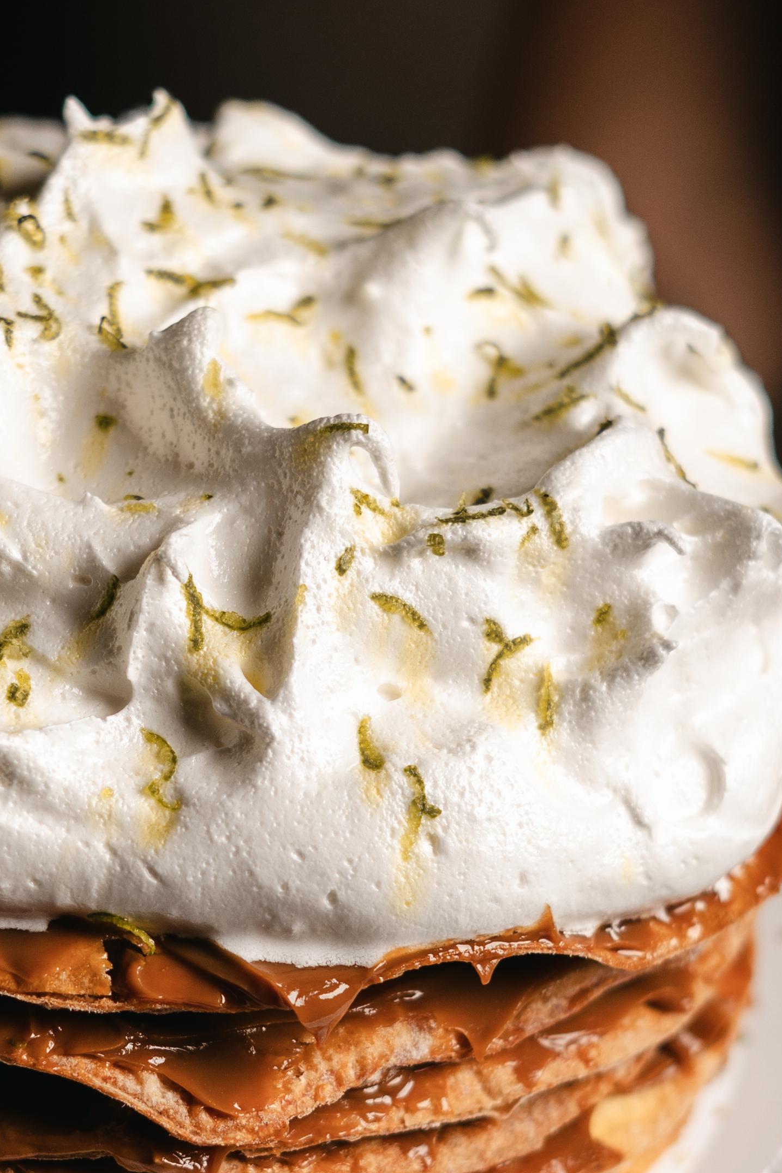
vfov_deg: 15.3
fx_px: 4365
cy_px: 688
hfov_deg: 10.2
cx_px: 192
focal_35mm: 134
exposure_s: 1/200
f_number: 2.5
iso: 125
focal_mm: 50
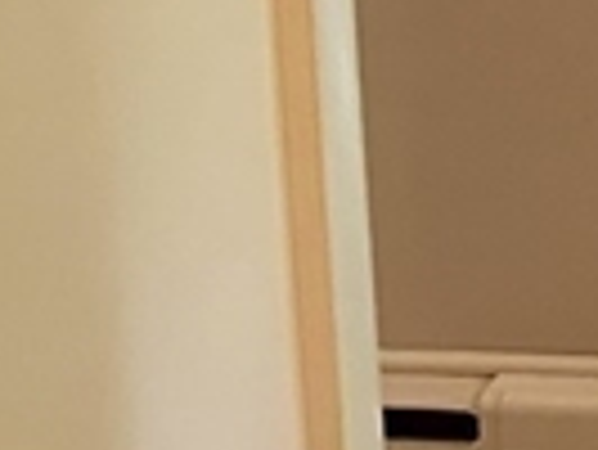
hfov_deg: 9.0
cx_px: 1673
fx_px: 3199
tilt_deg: -9.5
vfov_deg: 7.5
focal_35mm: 185
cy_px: -670
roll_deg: -0.5
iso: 640
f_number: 1.78
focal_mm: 6.86
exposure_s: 1/60
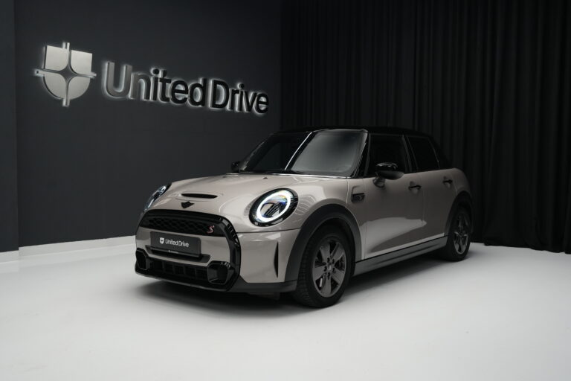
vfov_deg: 37.9
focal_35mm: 35
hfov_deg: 54.4
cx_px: 286
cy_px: 190
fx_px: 555
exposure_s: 1/60
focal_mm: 35
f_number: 4.5
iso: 1000
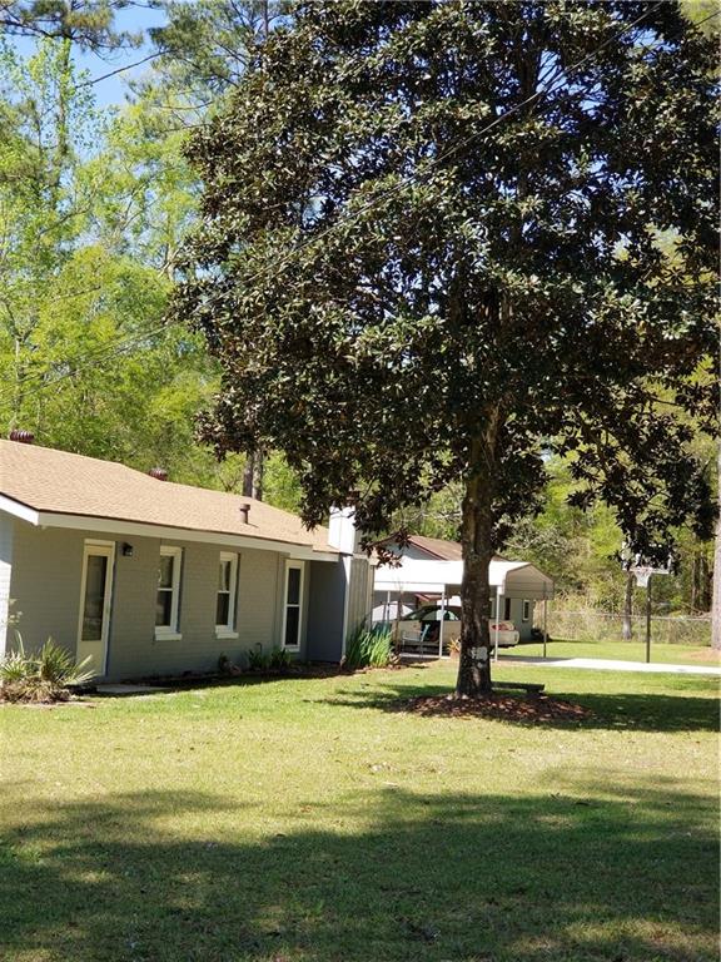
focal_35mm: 52
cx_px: 360
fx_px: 1444
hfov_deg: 28.0
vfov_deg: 36.8
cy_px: 481
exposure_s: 1/298
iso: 25
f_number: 2.4
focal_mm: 6
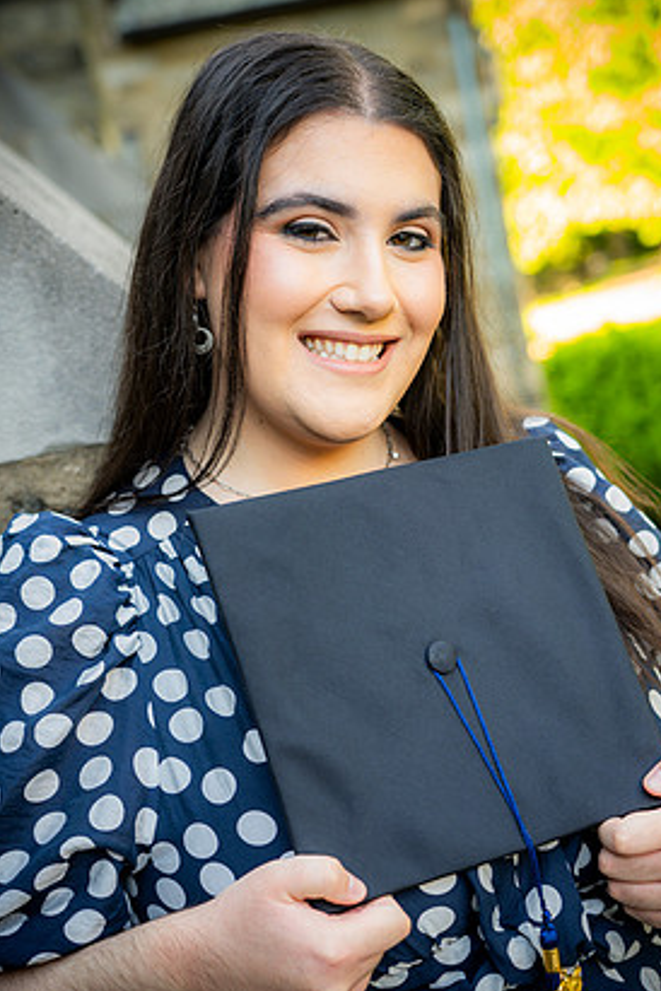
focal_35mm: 57
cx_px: 359
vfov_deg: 35.0
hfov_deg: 23.8
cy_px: 528
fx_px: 1570
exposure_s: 1/80
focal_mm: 52
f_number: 4
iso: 500
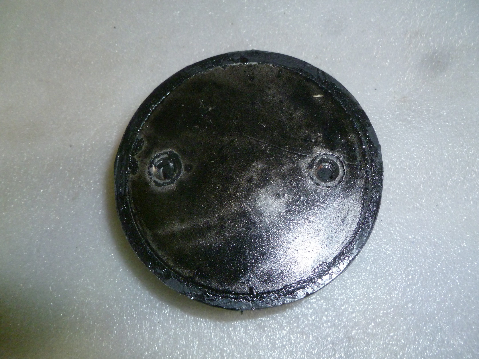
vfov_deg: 49.7
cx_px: 240
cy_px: 180
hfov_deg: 63.4
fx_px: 387
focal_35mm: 28
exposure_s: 1/30
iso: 250
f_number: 3.3
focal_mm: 5
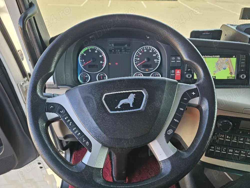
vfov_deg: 58.9
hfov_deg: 73.9
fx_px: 166
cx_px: 125
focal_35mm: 23
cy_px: 94
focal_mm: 6.3
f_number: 1.7
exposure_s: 1/182
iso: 64
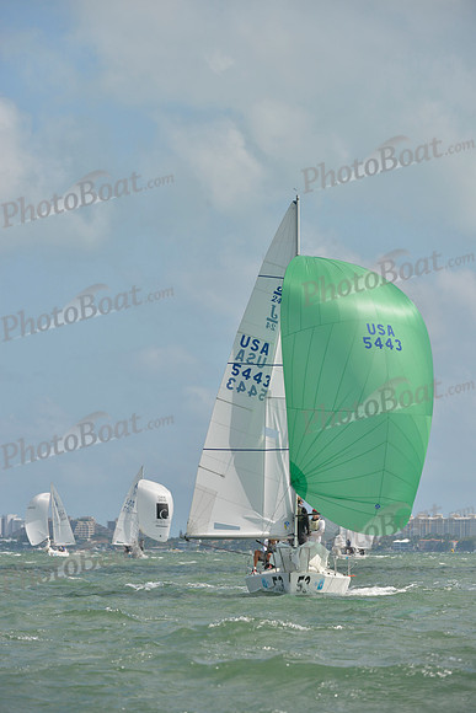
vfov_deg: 8.6
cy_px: 356
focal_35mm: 240
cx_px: 238
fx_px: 4757
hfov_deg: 5.7
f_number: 8
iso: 280
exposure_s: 1/1250
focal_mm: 240
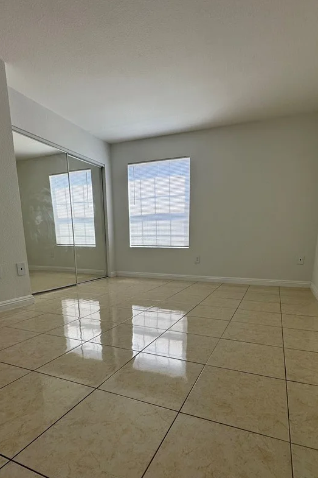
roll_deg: +1.5
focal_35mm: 19
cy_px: 290
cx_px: 174
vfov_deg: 85.7
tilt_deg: -12.4
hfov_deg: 64.4
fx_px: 252
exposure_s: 1/167
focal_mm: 2.22
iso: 40
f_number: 2.2
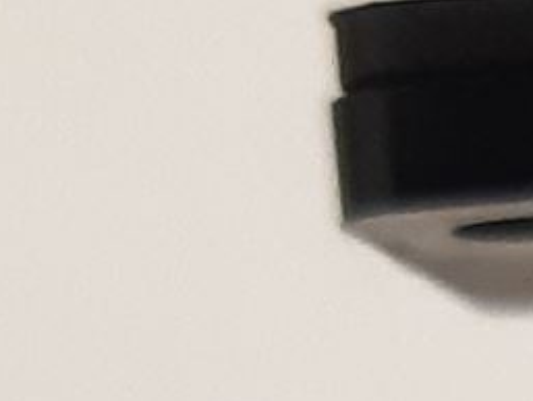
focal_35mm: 207
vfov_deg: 6.7
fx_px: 3189
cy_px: 1062
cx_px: 1800
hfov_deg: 7.8
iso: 200
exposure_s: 1/50
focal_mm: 3.93
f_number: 1.7
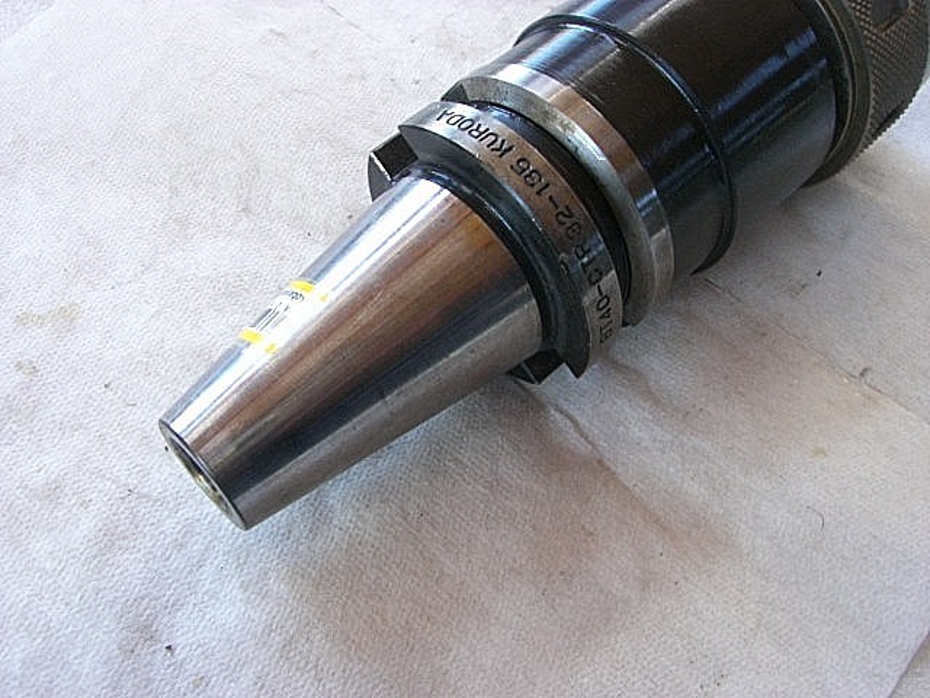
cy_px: 349
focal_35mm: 38
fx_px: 1021
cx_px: 465
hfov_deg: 49.0
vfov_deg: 37.7
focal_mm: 6.2
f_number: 2.7
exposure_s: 1/50
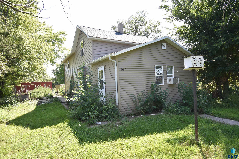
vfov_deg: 63.2
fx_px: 129
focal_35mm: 20
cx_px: 120
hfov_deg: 85.4
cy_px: 80
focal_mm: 13
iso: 100
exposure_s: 1/100
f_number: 5
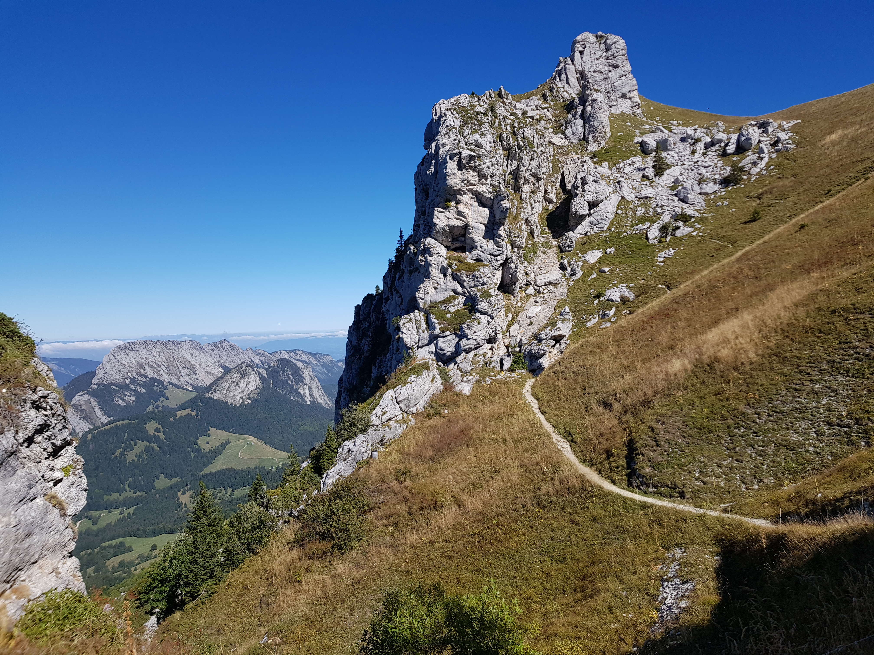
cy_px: 328
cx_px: 437
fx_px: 656
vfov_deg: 53.1
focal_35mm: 26
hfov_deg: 67.3
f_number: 1.7
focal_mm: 4.2
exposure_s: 1/2600
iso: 40
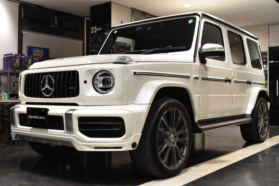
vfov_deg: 33.0
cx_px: 140
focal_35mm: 40
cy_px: 93
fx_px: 314
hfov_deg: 47.9
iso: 1250
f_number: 8
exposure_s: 1/40
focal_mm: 27
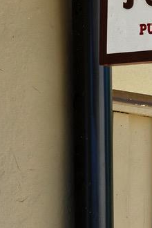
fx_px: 1533
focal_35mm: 242
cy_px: 96
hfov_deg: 5.5
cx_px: 315
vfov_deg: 8.5
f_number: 9
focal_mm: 52
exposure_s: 1/160
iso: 400
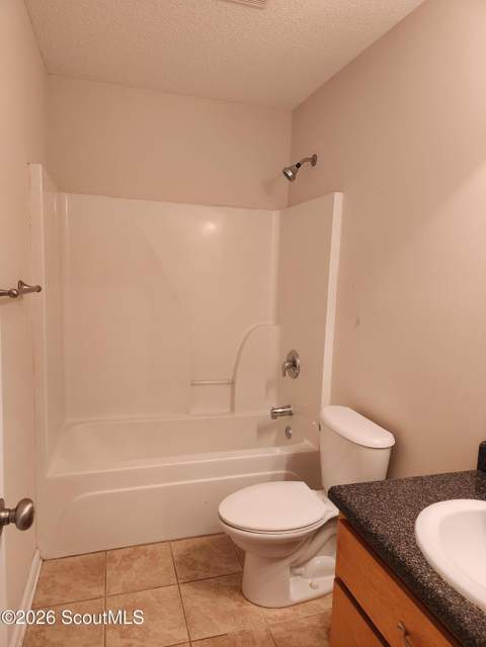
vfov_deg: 73.9
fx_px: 431
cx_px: 243
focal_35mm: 23
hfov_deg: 58.9
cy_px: 324
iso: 320
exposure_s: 1/120
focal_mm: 5.4
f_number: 1.8
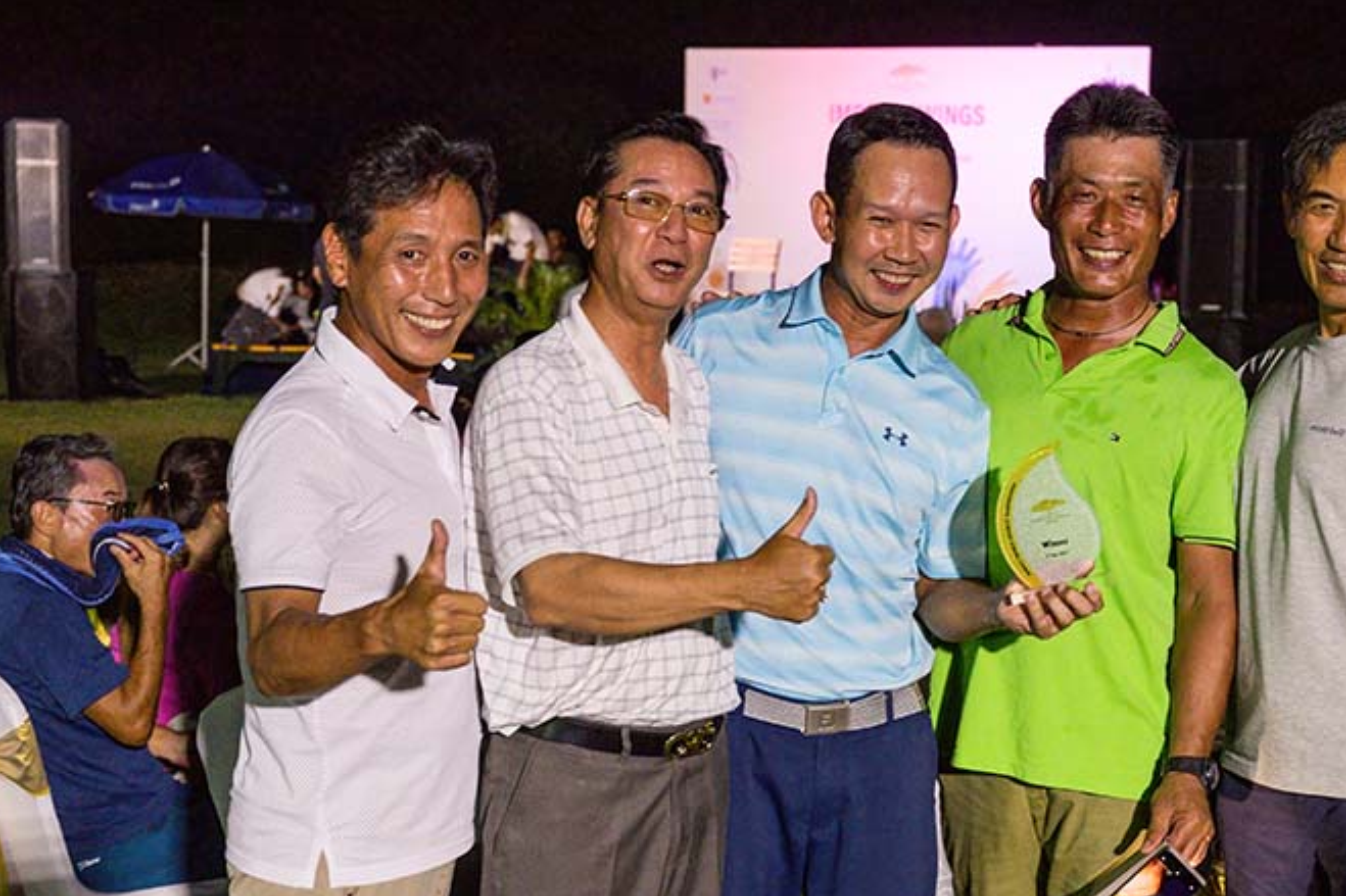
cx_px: 931
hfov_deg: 29.8
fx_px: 2504
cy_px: 578
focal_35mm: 67
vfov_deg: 20.2
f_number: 4.5
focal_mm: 46
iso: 5000
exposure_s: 1/250
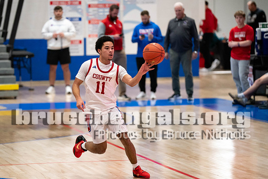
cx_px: 103
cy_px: 89
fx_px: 1710
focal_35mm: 230
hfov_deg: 9.0
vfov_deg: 6.0
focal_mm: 178
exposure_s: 1/1000
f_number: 2.8
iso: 4000
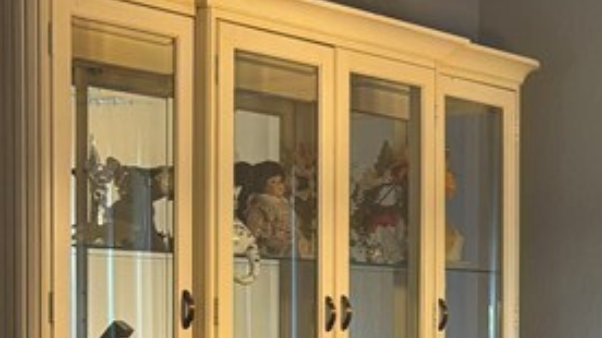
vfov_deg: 11.3
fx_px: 1675
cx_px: 763
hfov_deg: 19.0
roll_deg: -2.7
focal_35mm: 105
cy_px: 417
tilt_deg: -3.7
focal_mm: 5.96
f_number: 1.6
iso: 125
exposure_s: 1/60
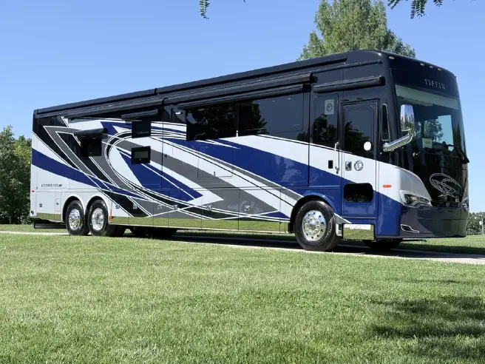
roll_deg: +0.6
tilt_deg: +5.1
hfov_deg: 39.7
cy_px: 182
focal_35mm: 48
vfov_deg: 30.3
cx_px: 242
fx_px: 673
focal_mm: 6.76
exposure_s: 1/3096
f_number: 1.78
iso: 64
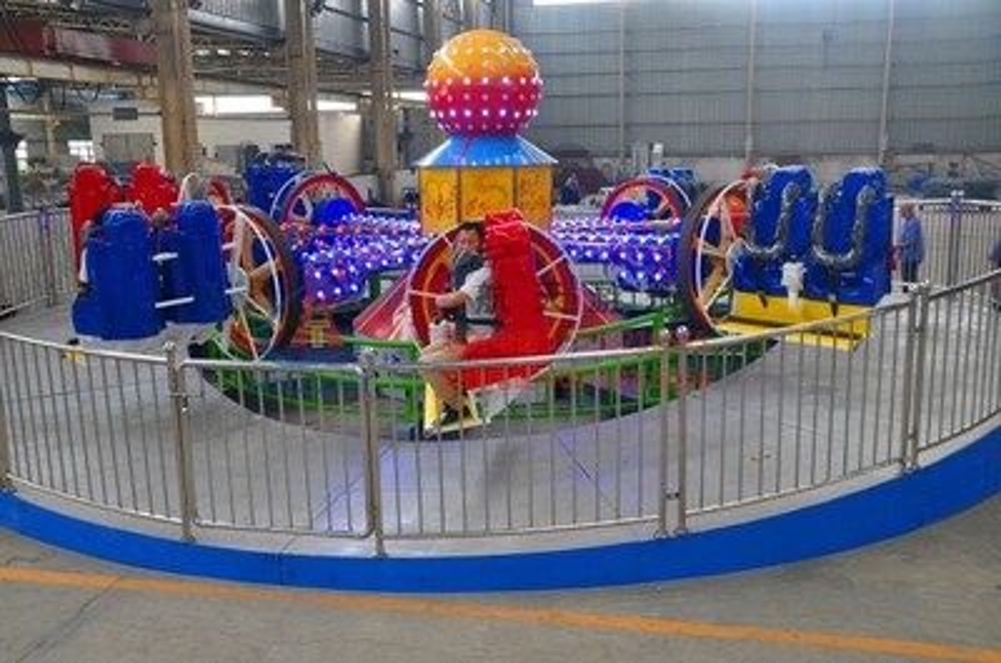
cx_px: 500
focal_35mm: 36
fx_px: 999
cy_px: 332
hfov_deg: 53.2
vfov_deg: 36.7
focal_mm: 24
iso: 360
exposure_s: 1/15
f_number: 8
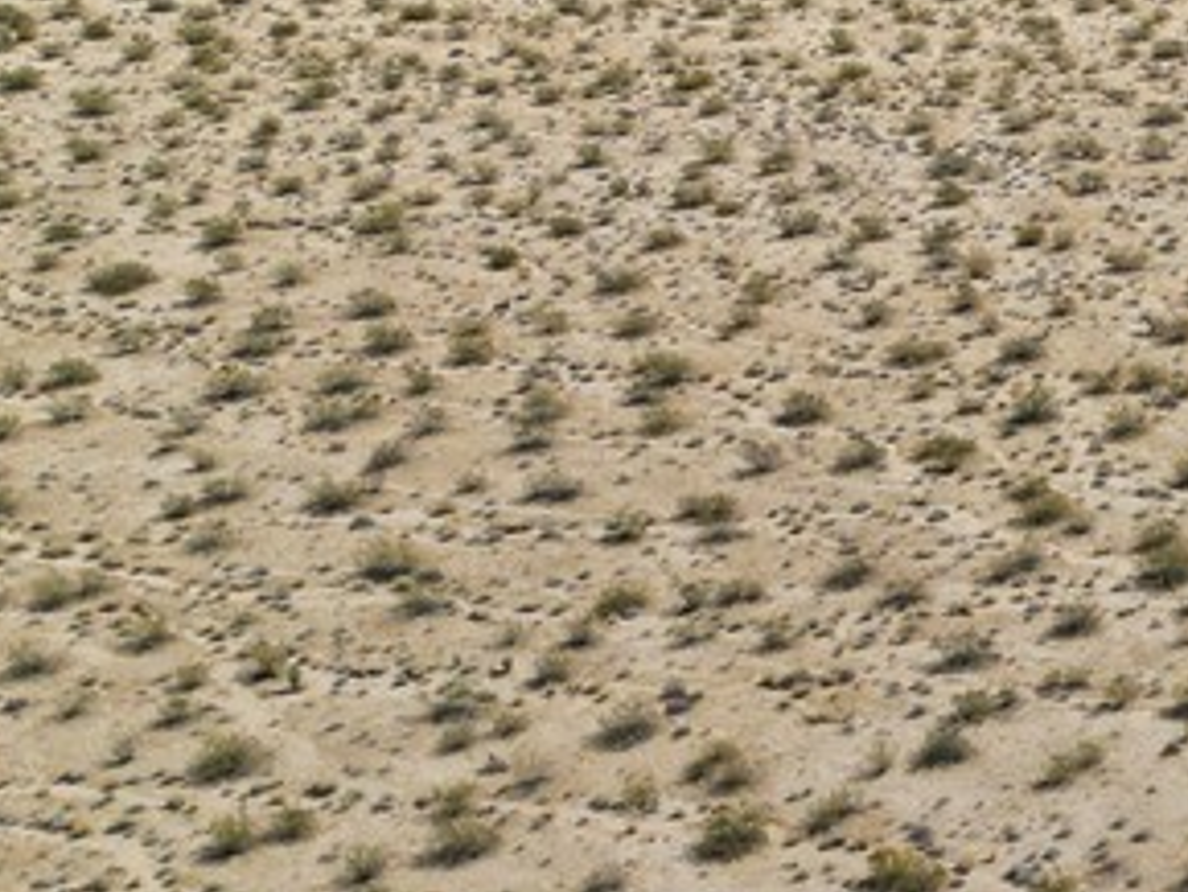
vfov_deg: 17.4
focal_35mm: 85
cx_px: 1829
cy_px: 370
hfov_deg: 19.7
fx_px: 2918
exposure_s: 1/3200
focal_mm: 6.72
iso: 100
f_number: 1.7
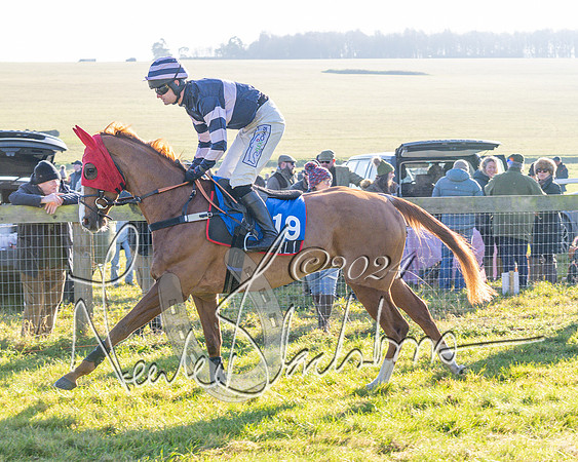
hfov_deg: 19.2
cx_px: 424
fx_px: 1694
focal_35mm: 99
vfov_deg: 15.5
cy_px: 259
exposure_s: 1/1000
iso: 640
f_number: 4
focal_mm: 48
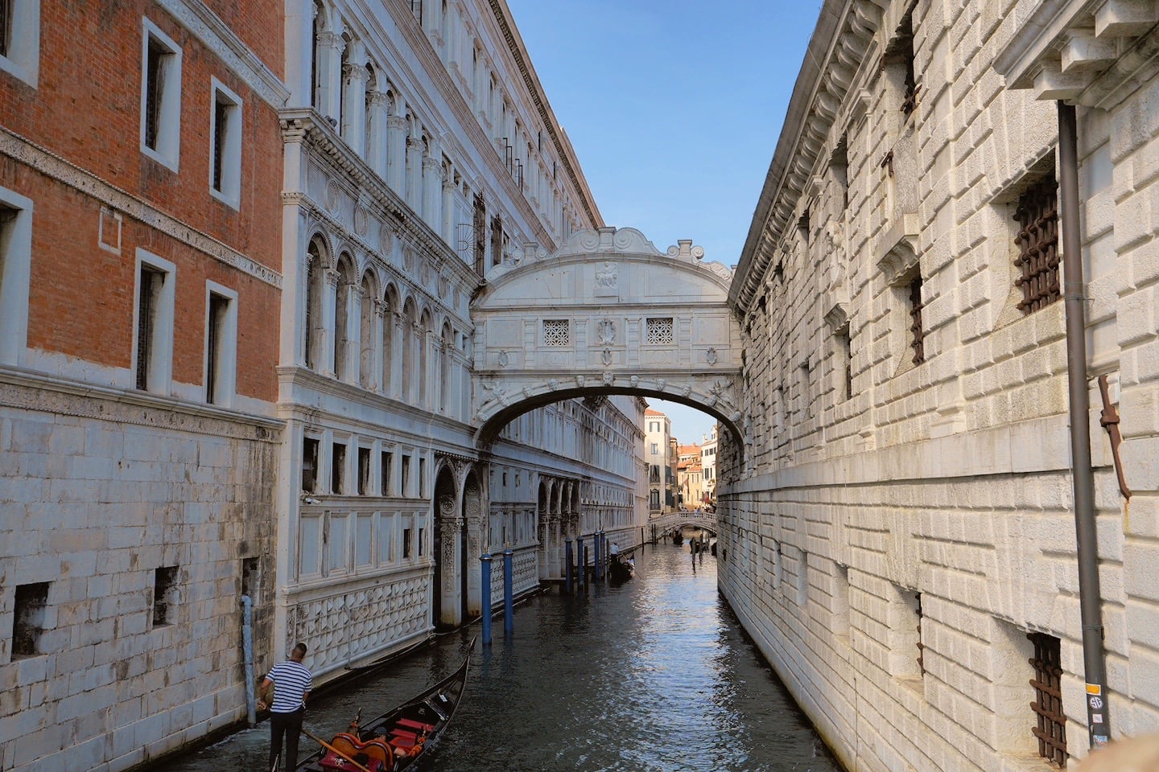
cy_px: 386
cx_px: 580
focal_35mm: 35
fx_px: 1127
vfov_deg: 37.9
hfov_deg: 54.4
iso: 100
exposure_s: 1/400
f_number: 8
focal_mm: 35
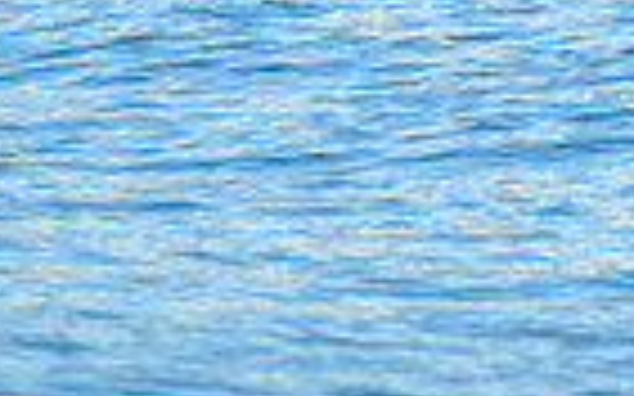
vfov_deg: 0.5
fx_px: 44544
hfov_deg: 0.8
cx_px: 1129
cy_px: -259
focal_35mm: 2579
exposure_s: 1/2000
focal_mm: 500
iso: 1000
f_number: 5.6
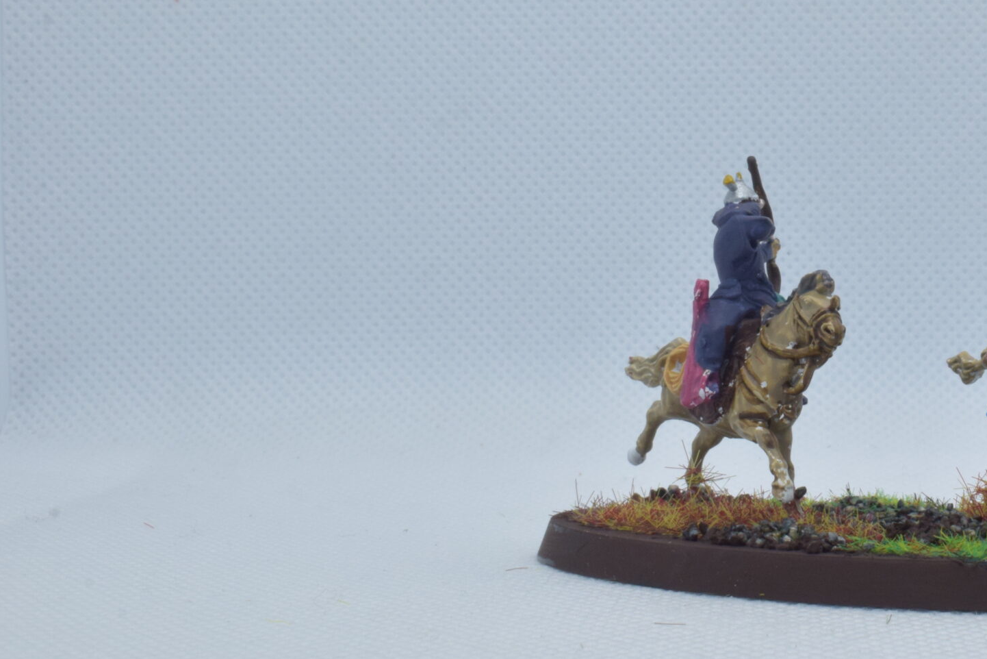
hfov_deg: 27.3
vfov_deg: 19.0
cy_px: 276
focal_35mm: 72
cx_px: 853
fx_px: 1971
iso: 800
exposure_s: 1/60
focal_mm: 27
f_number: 25
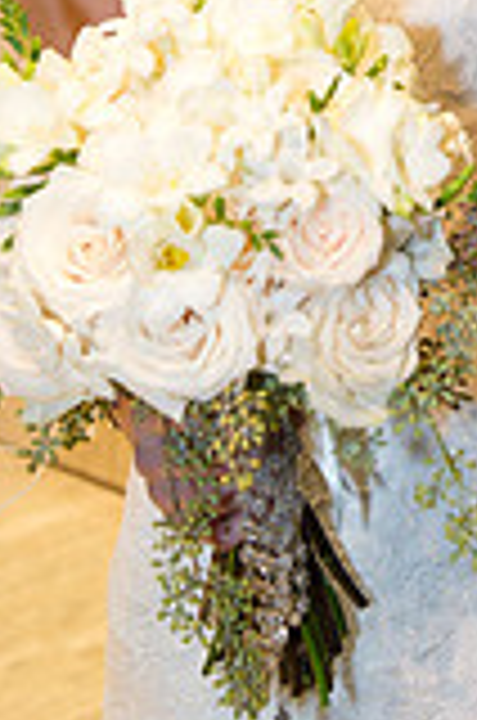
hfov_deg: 11.0
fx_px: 2475
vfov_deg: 15.9
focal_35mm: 124
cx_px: 380
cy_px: -158
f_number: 5
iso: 1600
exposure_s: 1/80
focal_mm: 44
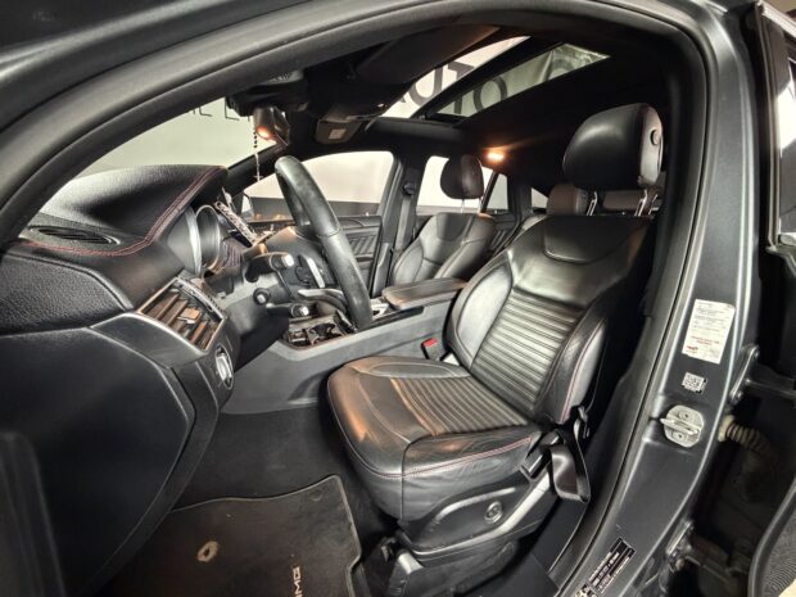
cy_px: 298
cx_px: 398
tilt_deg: -15.2
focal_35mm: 14
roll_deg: -2.3
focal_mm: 2.22
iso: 1250
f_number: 2.2
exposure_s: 1/50
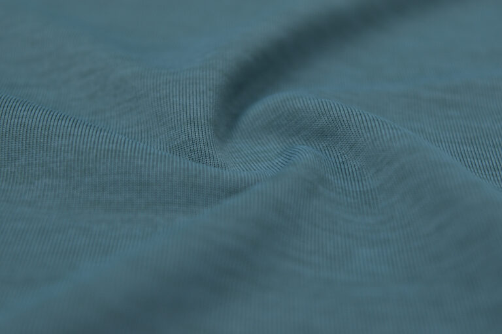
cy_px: 167
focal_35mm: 72
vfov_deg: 18.9
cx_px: 251
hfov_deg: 28.1
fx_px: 1004
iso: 160
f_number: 5.3
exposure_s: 1/60
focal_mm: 48
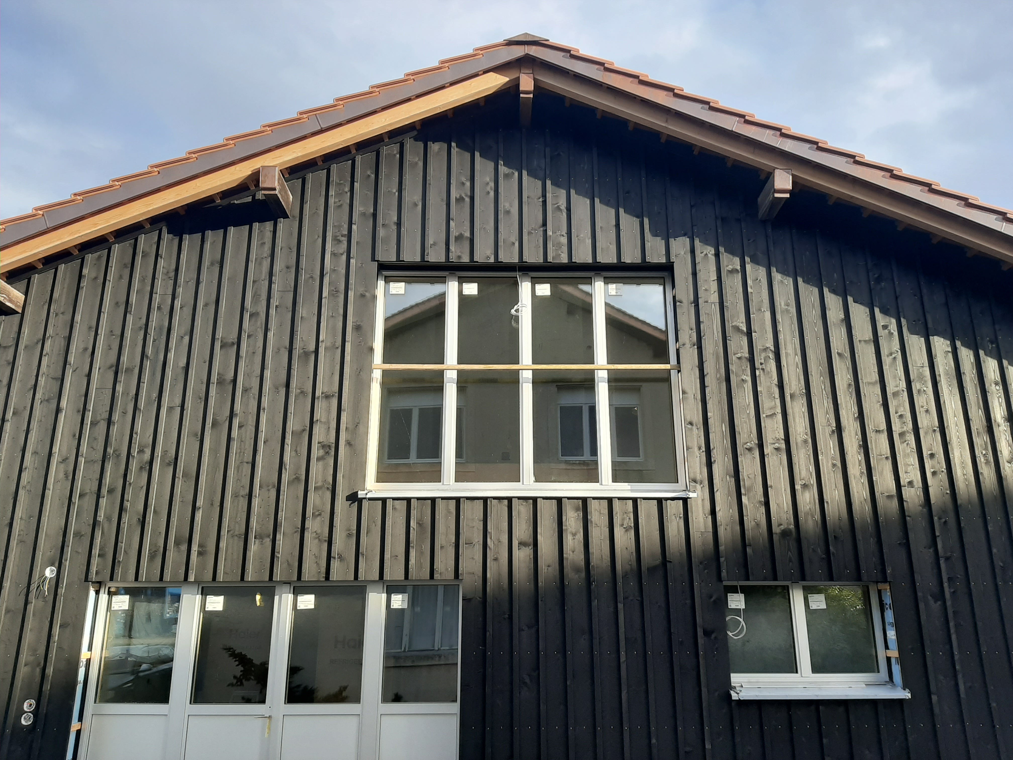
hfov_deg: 67.3
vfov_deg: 53.1
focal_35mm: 26
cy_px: 380
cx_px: 506
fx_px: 761
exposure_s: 1/332
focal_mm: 3.93
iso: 40
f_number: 1.7
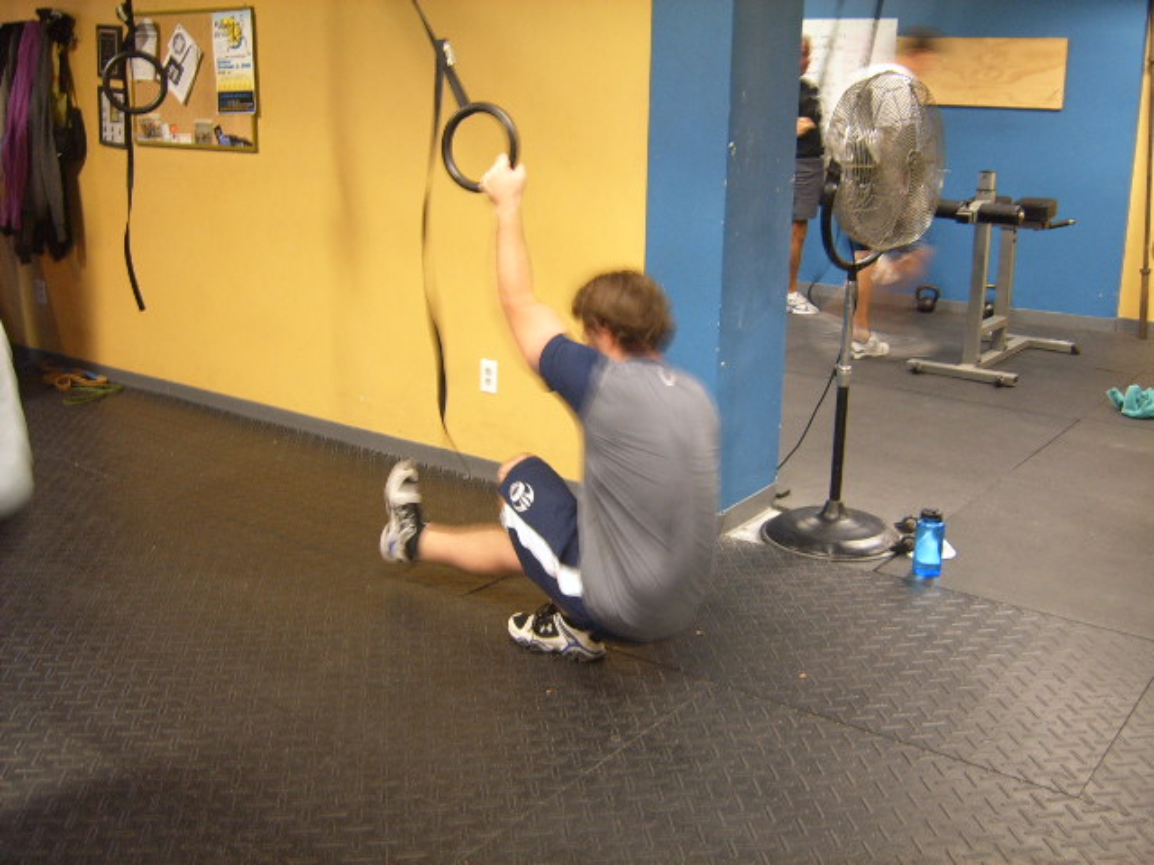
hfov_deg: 52.6
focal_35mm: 35
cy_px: 432
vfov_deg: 40.7
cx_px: 577
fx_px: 1167
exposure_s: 1/4
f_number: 2.8
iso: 100
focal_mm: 5.8
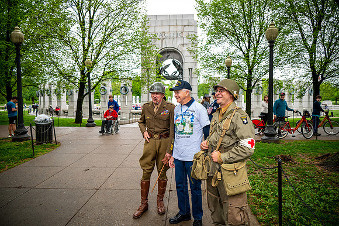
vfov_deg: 53.1
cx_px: 170
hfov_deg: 73.8
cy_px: 113
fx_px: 226
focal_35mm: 24
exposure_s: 1/60
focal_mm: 24
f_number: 4
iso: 100
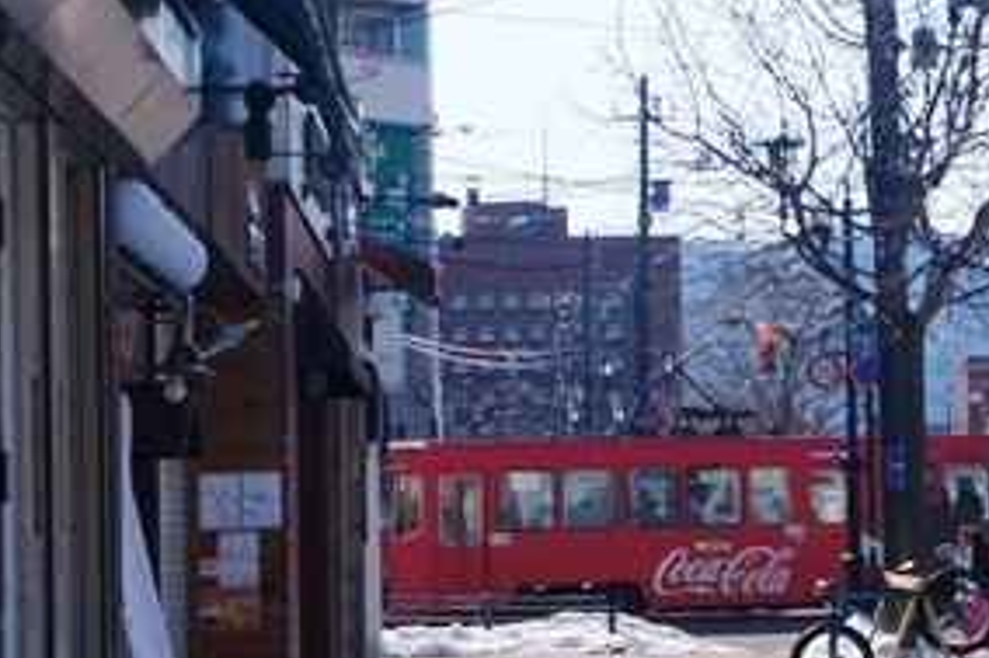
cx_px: 912
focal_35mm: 122
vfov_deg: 11.2
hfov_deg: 16.5
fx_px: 3361
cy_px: 357
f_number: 8
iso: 200
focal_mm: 29
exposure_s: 1/500
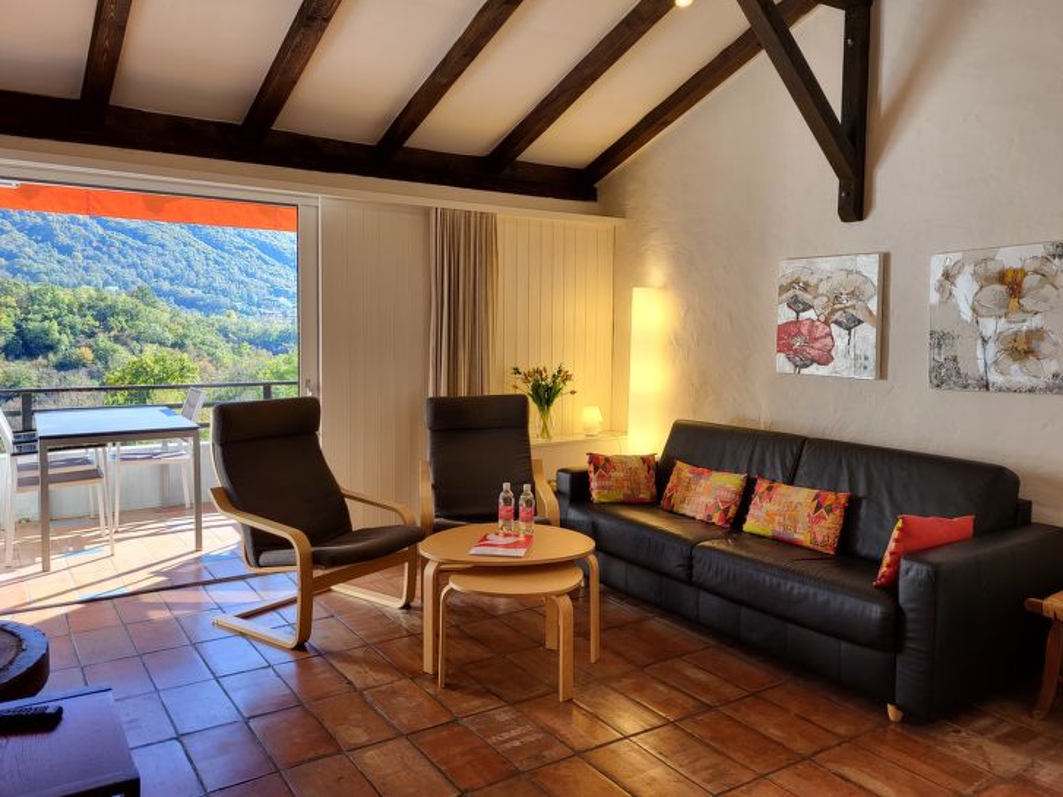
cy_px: 388
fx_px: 829
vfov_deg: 51.3
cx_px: 551
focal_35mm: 27
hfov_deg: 65.3
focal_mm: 5.4
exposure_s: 1/143
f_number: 1.8
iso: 40
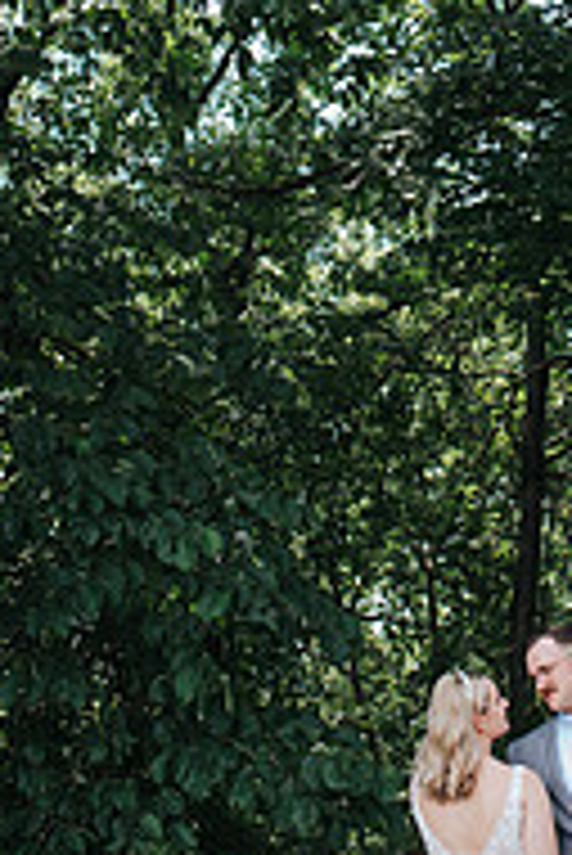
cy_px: -9
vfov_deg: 23.4
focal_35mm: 83
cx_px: 577
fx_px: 1974
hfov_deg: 16.1
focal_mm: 35
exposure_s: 1/500
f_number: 2.8
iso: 280
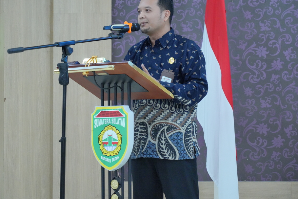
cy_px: 75
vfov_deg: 10.3
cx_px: 125
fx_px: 1101
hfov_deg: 15.4
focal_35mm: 133
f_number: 4
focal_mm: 105
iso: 5000
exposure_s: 1/200
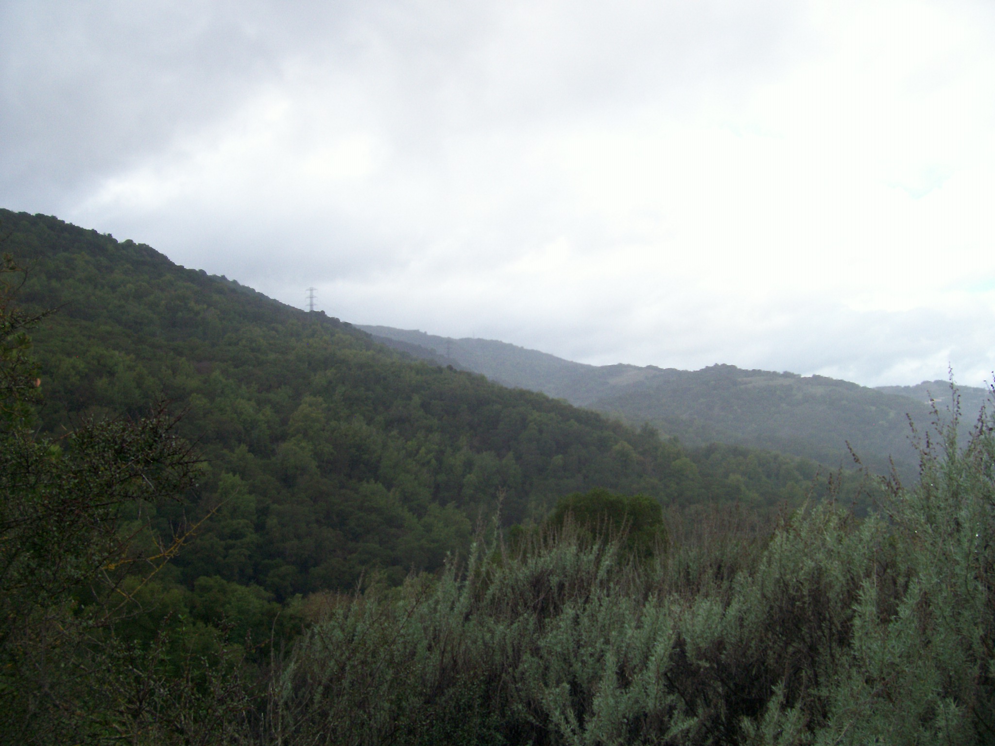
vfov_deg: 41.8
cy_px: 373
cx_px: 498
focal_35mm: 34
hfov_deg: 54.0
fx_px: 977
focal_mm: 5.6
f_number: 2.7
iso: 80
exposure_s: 1/580
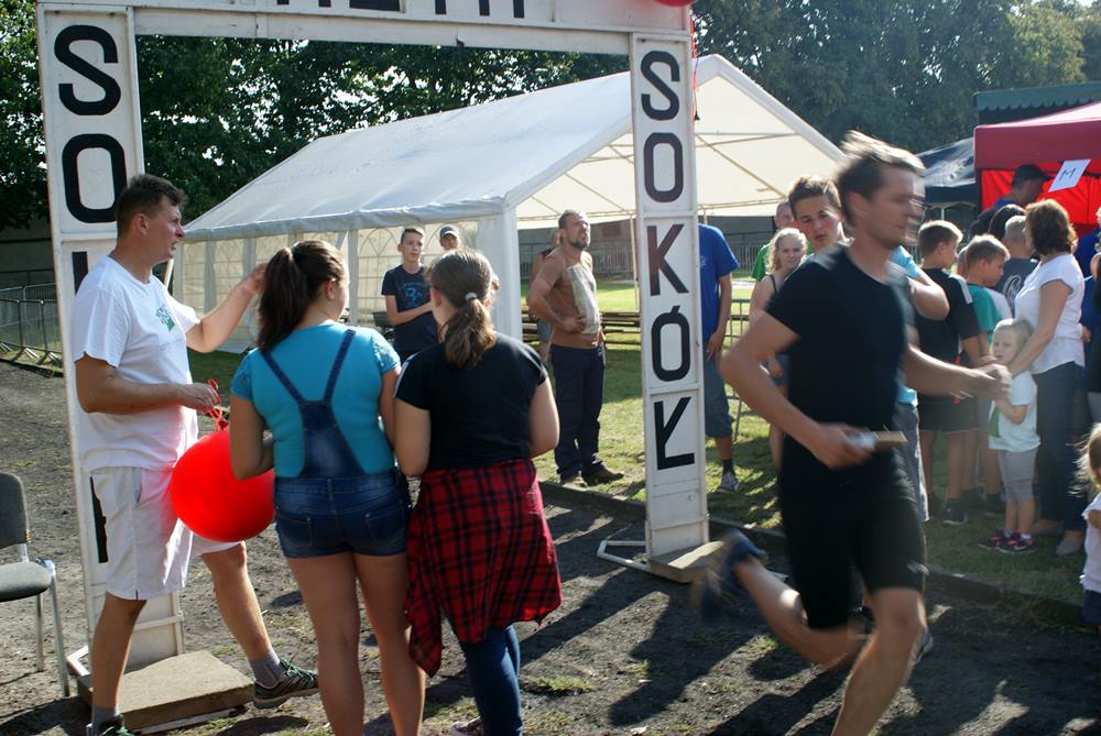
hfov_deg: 46.4
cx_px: 550
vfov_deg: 32.0
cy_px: 368
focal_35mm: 42
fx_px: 1286
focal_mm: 28
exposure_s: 1/80
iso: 100
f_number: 9
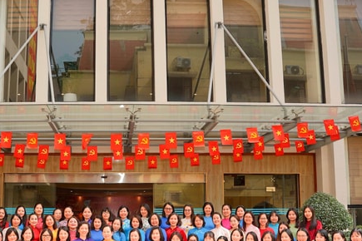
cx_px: 111
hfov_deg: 40.3
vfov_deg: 27.7
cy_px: 171
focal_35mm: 48
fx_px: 484
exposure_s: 1/160
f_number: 5
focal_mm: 29.1
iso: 64
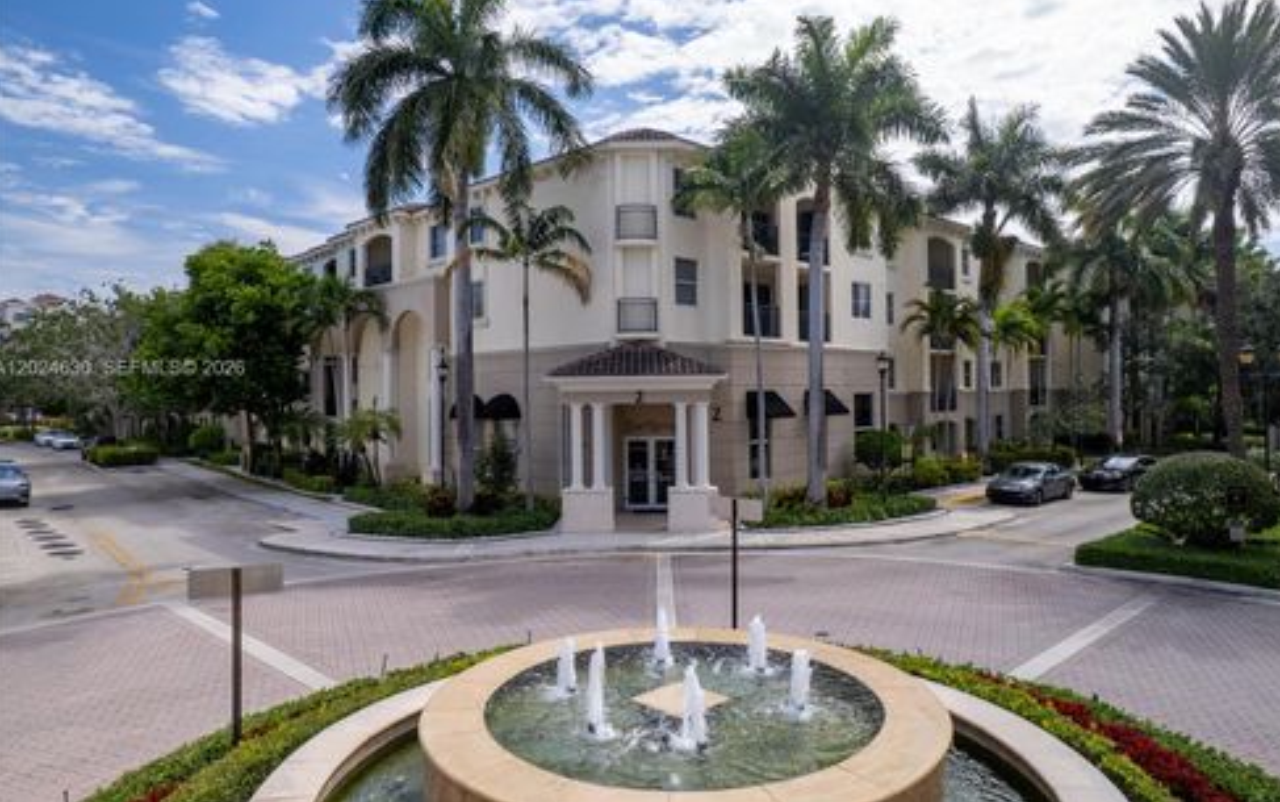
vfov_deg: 53.0
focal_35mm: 23
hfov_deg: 77.1
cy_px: 369
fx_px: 803
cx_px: 647
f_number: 2.8
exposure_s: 1/250
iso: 100
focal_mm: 8.38
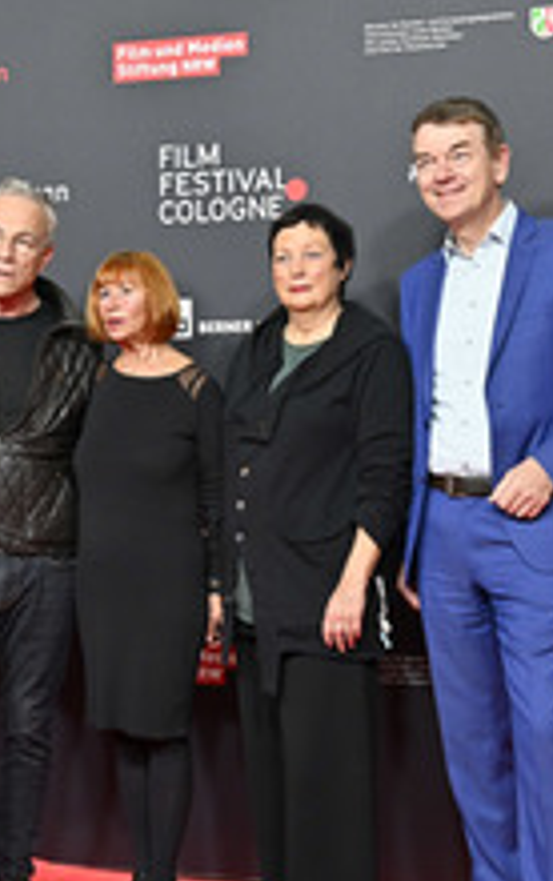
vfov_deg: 28.1
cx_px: 134
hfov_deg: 17.8
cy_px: 561
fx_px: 1756
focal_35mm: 73
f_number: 5
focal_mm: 35
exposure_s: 1/200
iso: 1250
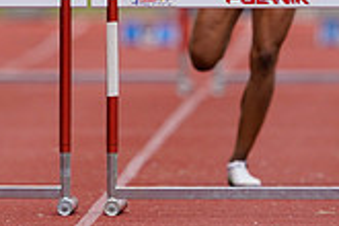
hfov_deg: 1.0
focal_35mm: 2107
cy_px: -87
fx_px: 19839
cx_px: -29
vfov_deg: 0.7
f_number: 5
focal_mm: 600
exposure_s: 1/640
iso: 400
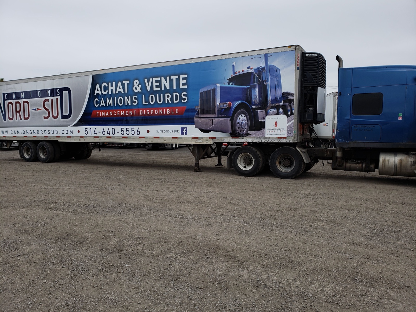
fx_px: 312
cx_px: 208
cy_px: 156
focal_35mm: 26
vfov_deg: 53.1
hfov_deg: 67.3
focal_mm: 4.3
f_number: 2.4
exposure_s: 1/123
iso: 50
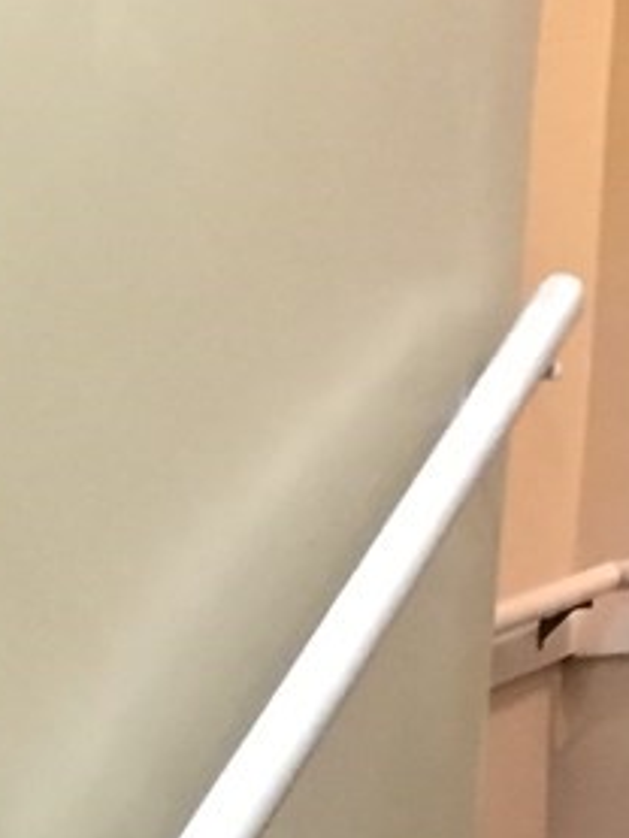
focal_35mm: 161
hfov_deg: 9.2
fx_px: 3898
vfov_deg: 10.8
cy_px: 1882
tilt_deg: +8.4
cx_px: 296
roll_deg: -3.3
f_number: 2.2
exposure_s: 1/15
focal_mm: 4.15
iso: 250
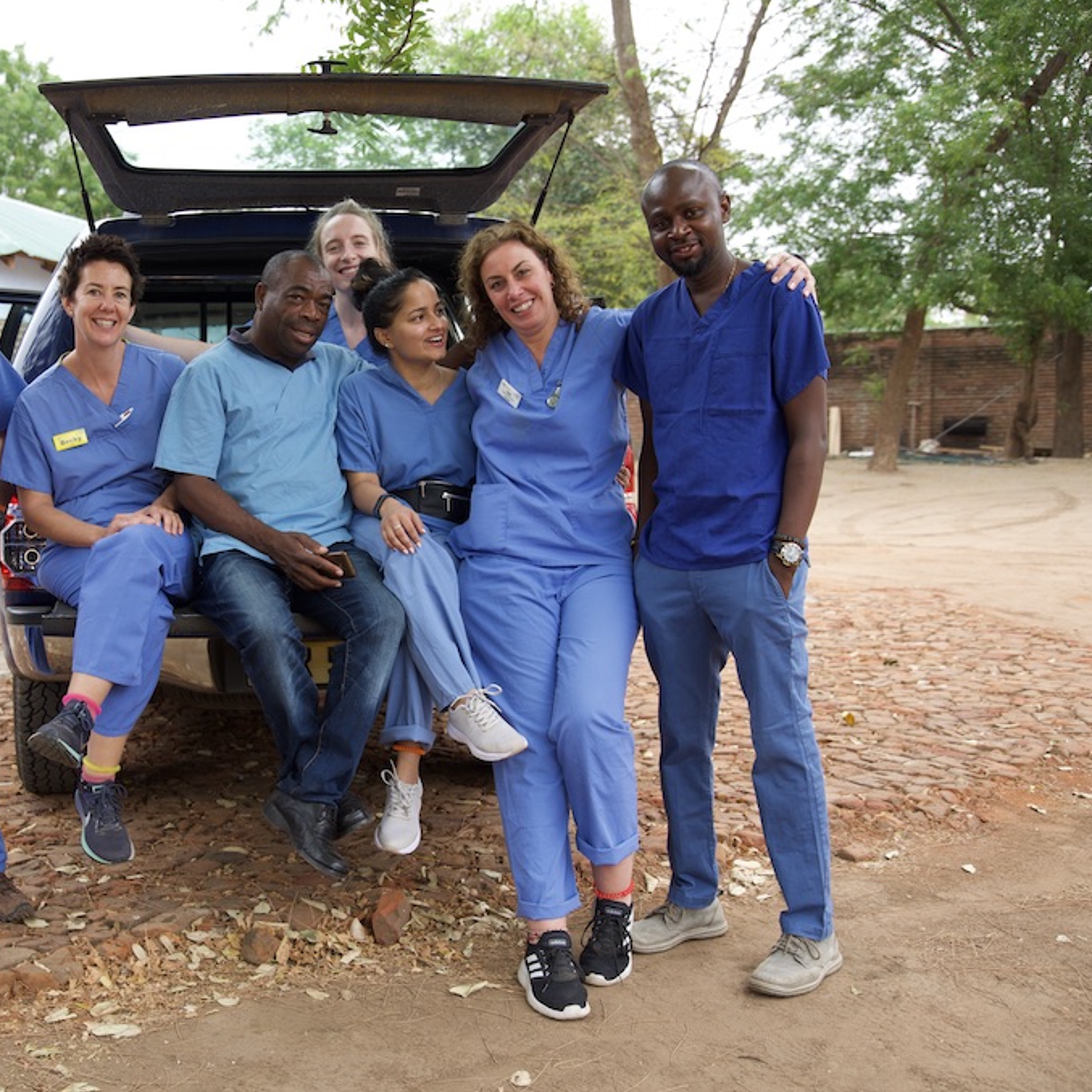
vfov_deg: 37.6
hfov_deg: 36.9
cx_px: 321
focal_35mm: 45
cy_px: 544
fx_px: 1606
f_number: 4
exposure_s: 1/60
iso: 160
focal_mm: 35
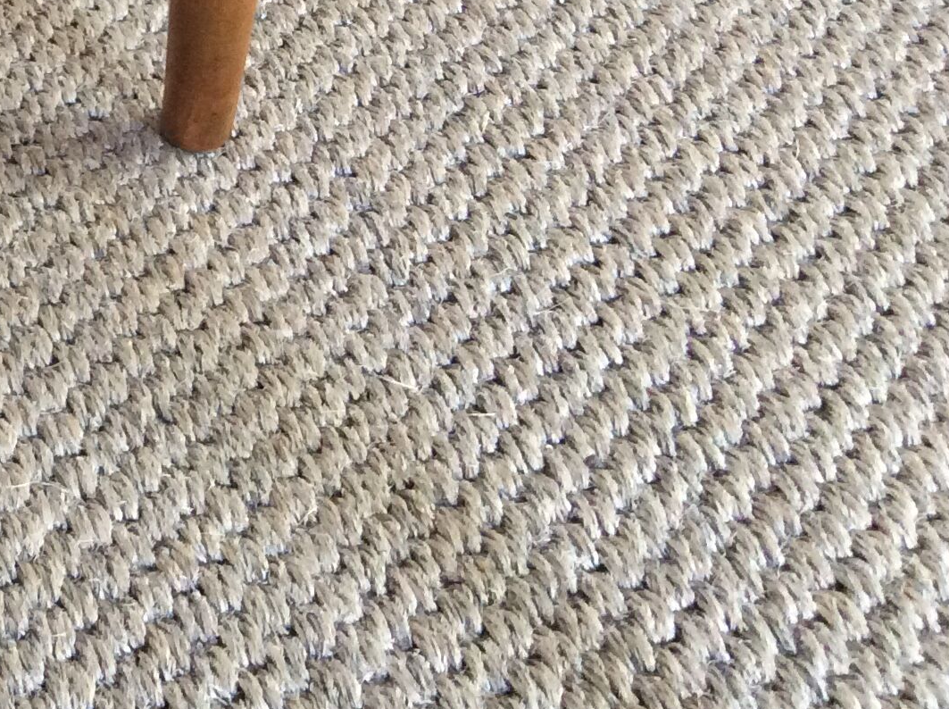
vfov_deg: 18.4
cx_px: -191
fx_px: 2135
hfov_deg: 23.0
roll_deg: +2.8
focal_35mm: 78
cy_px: 13
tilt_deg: -38.1
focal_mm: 3.3
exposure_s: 1/25
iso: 125
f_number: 2.4
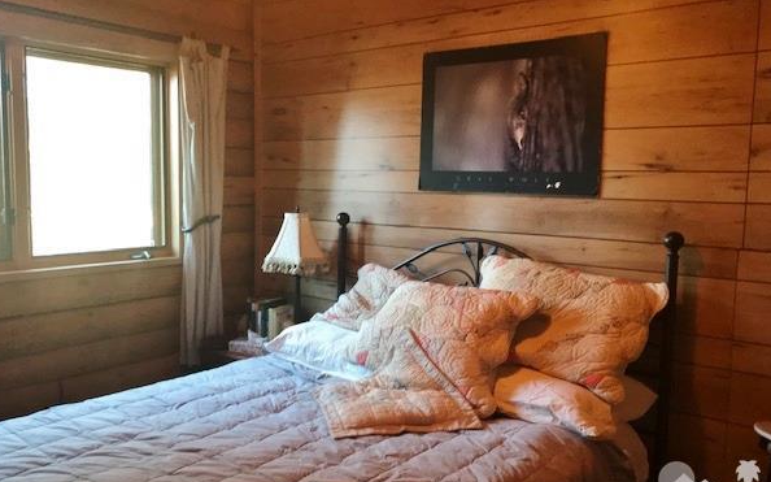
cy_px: 247
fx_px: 672
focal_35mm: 32
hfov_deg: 59.7
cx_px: 379
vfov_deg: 39.4
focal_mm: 3.99
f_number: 1.8
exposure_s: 1/30
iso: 200
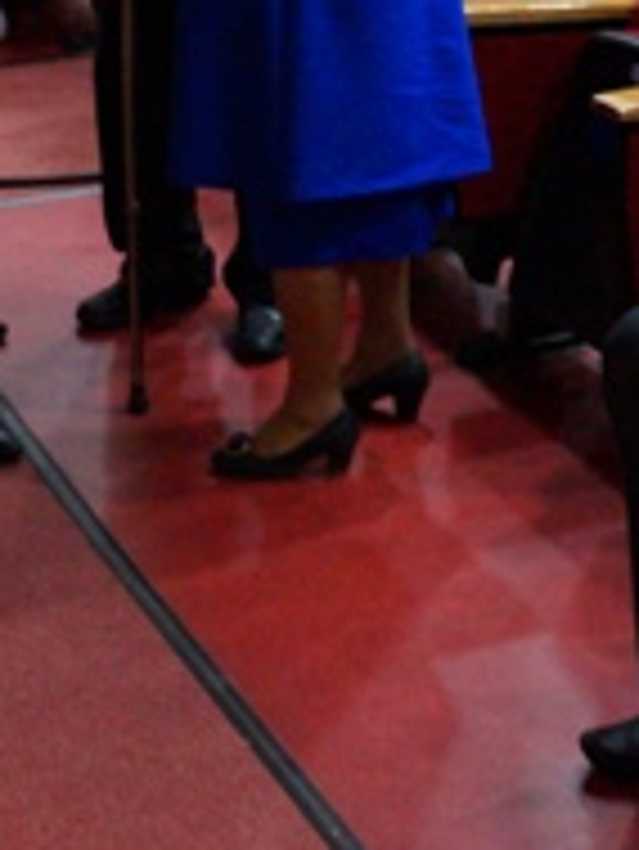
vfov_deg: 18.4
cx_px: 194
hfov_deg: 14.4
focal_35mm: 103
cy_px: -94
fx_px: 2523
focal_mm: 21
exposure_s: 1/30
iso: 3200
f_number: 4.5
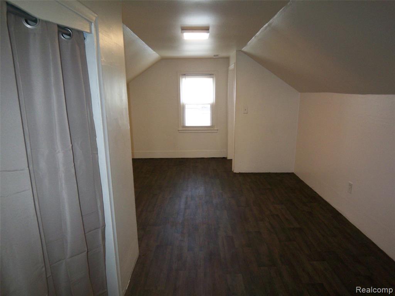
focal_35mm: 23
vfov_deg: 58.9
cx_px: 198
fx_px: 262
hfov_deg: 73.9
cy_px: 148
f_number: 2.8
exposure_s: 1/30
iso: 125
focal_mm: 3.8
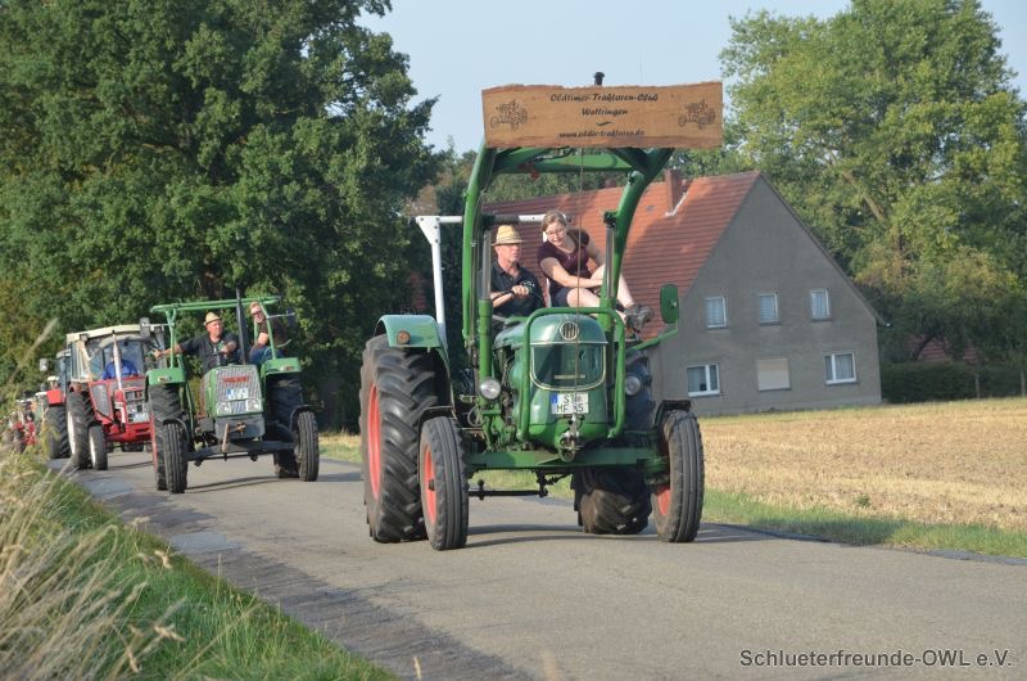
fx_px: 3630
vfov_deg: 10.7
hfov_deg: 16.1
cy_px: 340
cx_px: 514
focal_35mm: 128
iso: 200
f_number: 8
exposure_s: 1/250
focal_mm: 85
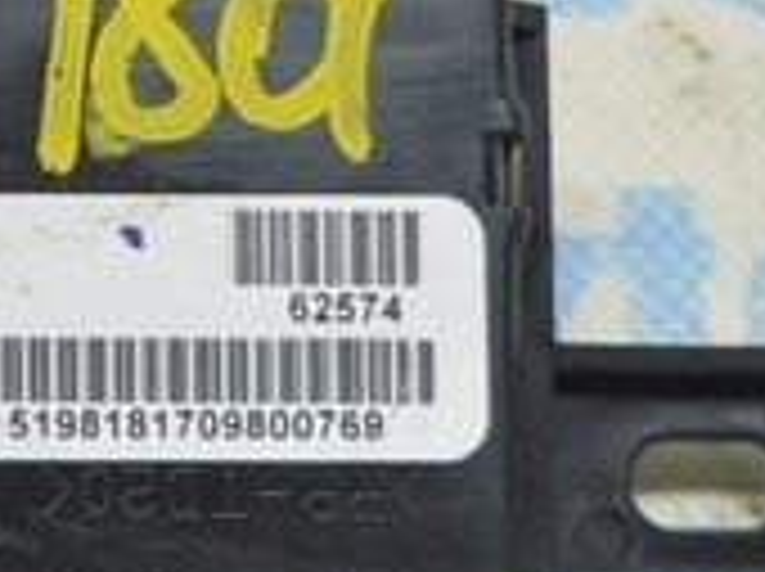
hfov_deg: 8.6
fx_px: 4987
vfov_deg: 6.5
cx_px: -292
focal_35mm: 226
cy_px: 83
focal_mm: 26
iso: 400
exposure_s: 1/40
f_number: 4
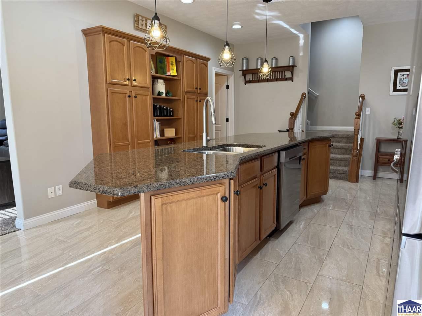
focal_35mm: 24
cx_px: 211
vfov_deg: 56.8
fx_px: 292
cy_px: 158
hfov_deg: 71.6
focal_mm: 6.76
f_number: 1.78
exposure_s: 1/120
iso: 200
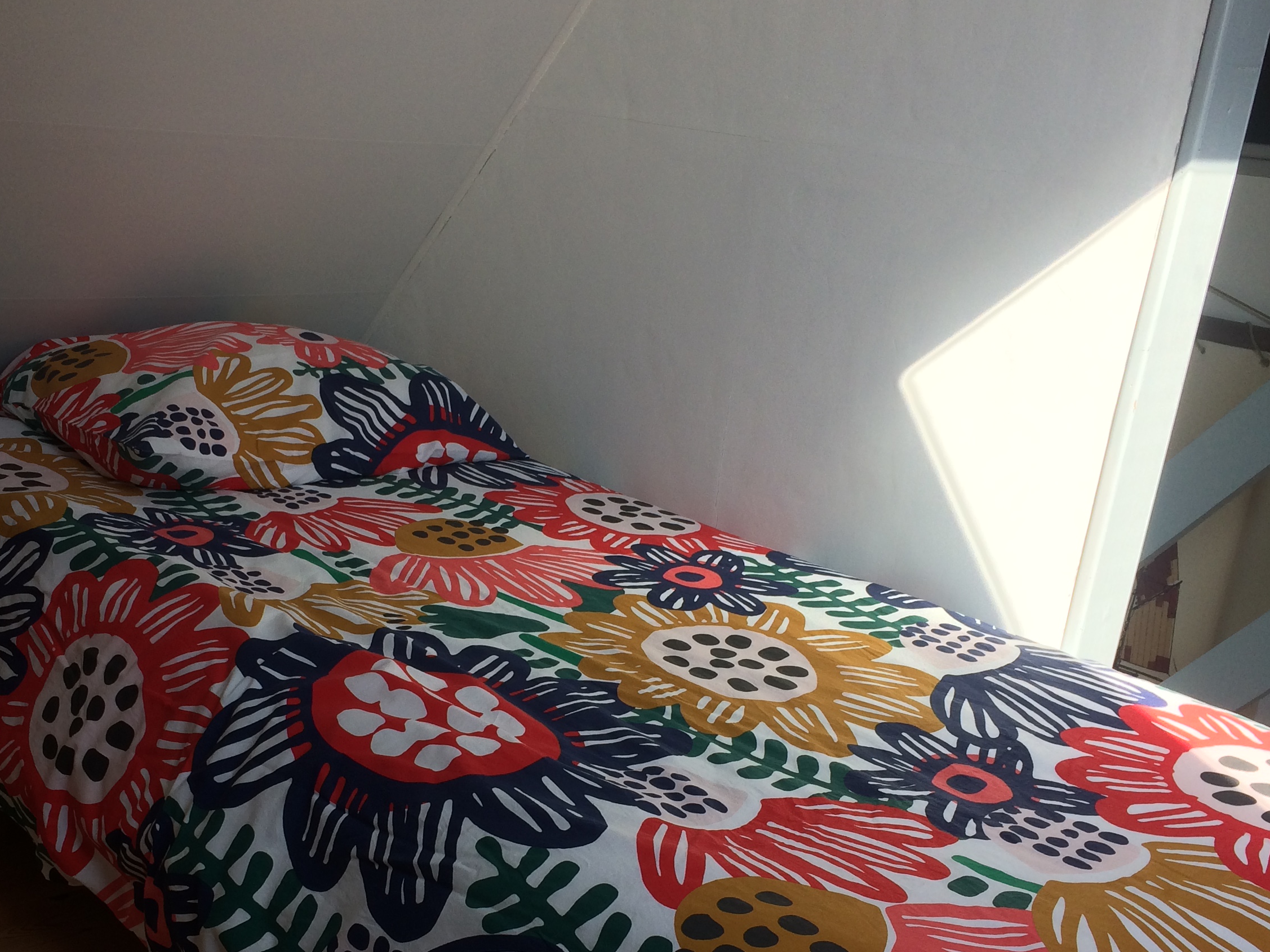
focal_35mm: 42
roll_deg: -6.3
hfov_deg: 44.5
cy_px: 666
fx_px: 1541
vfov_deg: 33.9
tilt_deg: -21.8
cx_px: 499
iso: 32
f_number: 2.2
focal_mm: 4.15
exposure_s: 1/331
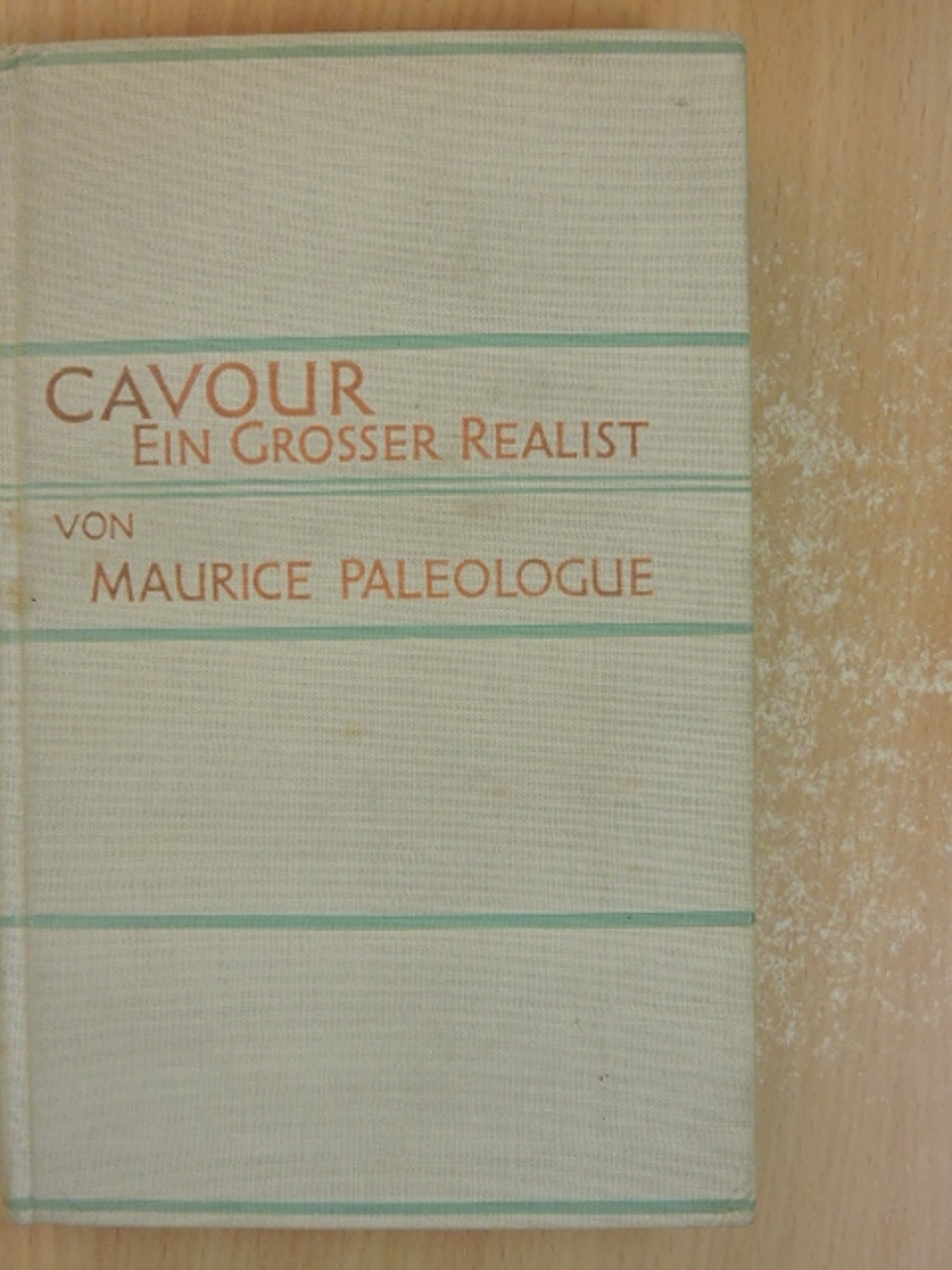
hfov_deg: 29.1
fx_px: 1833
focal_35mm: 50
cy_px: 635
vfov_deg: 38.2
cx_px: 476
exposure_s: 1/30
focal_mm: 9
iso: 640
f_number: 4
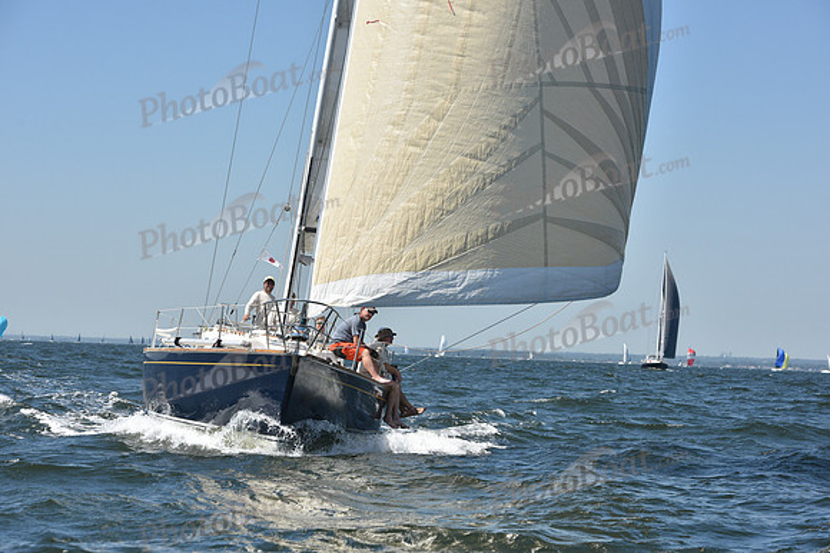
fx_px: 2191
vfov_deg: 14.4
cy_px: 276
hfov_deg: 21.5
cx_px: 415
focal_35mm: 95
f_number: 7.1
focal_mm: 95
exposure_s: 1/1250
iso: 250
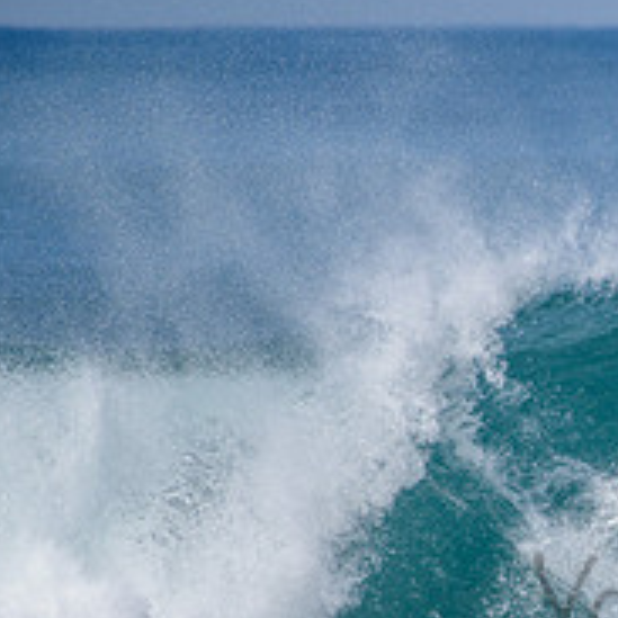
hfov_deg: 1.3
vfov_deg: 1.3
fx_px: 27268
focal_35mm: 1350
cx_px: 881
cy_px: 576
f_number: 5.6
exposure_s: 1/2000
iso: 160
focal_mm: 500
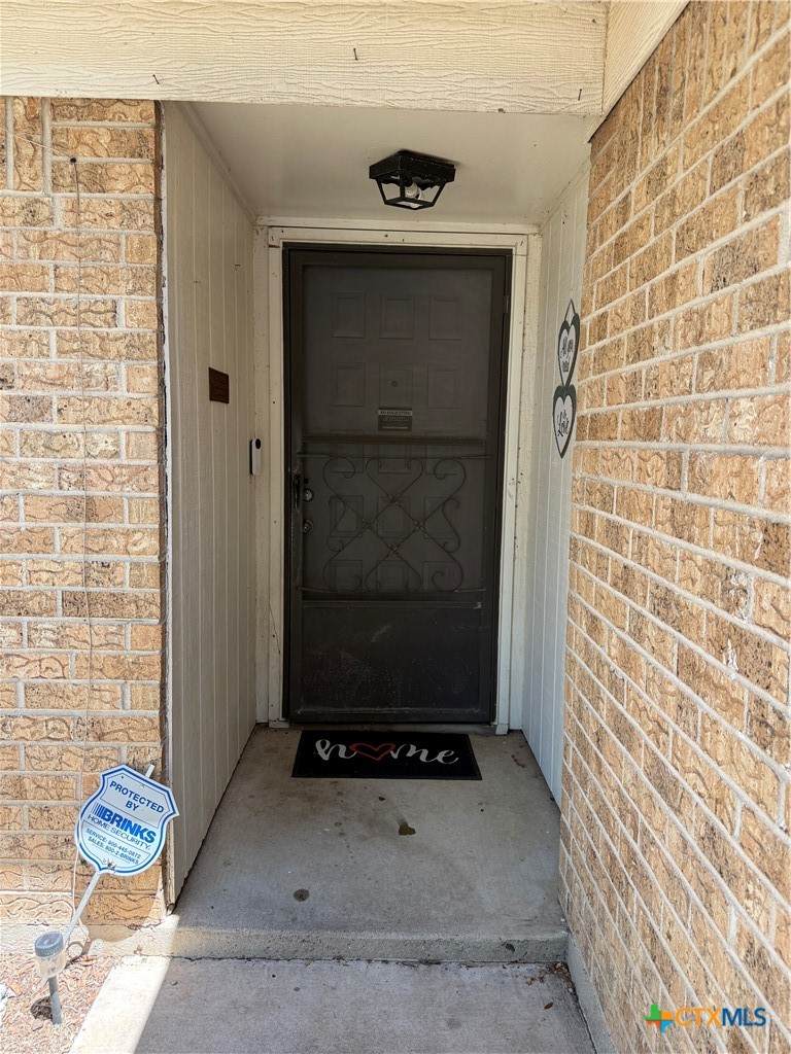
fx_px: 731
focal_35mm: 24
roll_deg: -1.9
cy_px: 527
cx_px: 396
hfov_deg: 56.8
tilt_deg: -4.8
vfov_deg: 71.6
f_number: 1.78
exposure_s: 1/435
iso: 100
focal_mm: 6.76
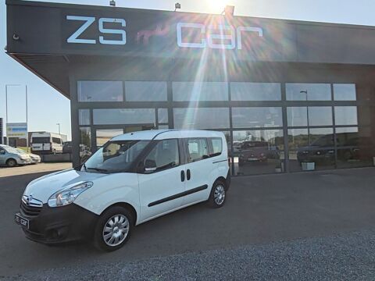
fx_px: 249
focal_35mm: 23
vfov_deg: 58.9
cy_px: 140
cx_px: 188
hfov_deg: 73.9
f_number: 2.2
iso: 50
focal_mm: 1.96
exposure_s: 1/3300
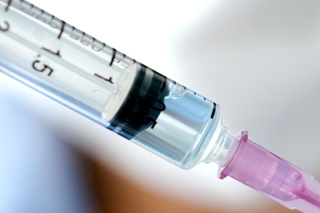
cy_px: 221
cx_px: 341
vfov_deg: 6.6
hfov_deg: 9.9
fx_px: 1830
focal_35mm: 206
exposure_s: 1/30
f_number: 4
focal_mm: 60
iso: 200
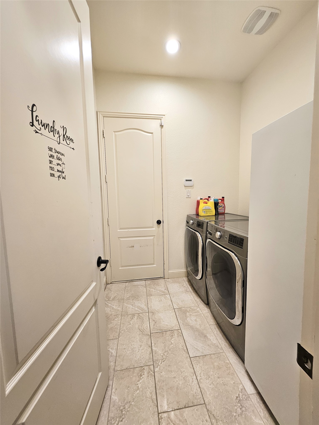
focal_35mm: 13
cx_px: 160
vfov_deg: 106.2
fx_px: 160
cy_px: 212
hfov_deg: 89.9
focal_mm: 1.74
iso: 100
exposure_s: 1/60
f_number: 2.2
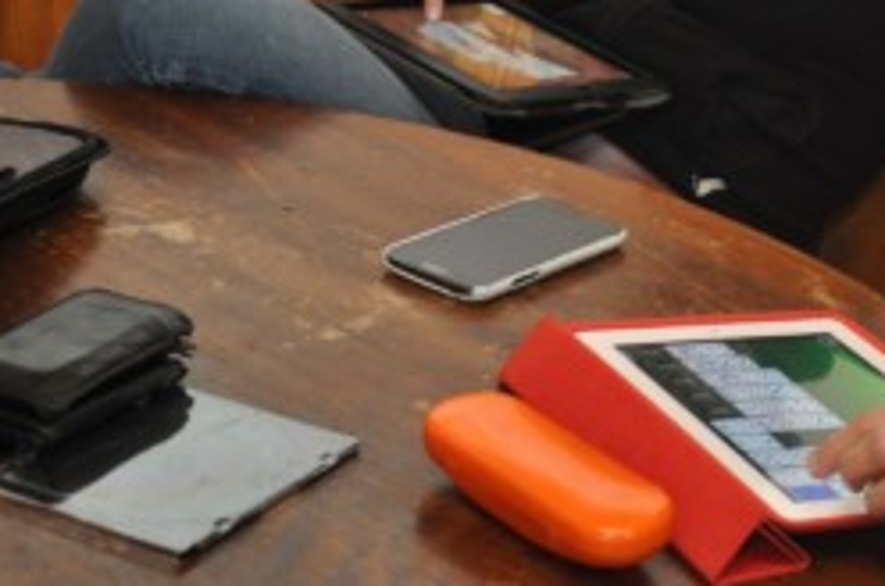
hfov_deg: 19.4
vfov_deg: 13.1
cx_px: 860
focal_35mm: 103
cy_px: 21
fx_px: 2526
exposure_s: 1/60
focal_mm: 34
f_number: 4.2
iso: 800
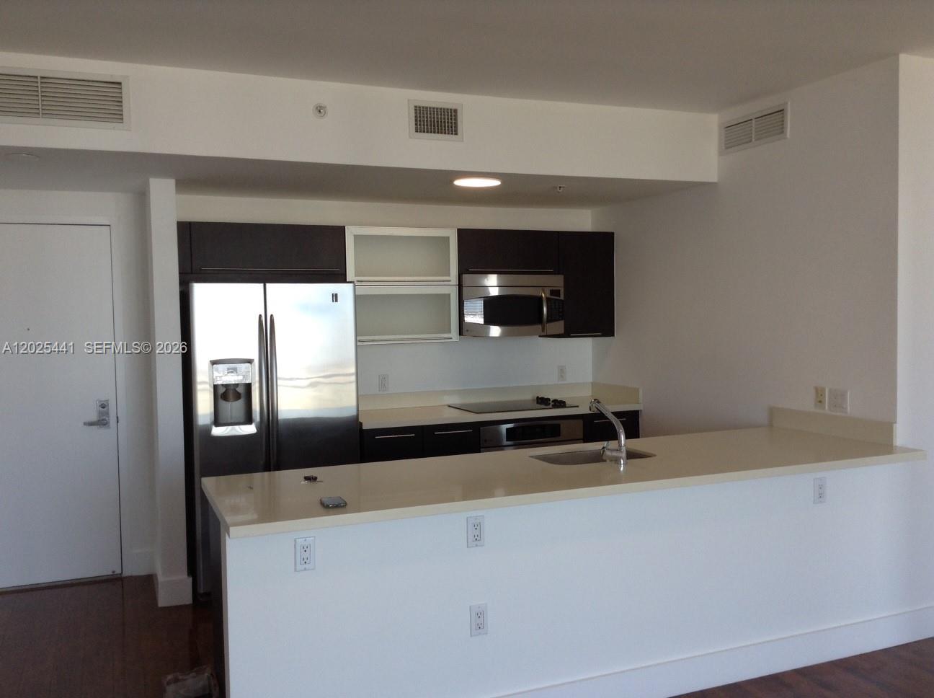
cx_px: 467
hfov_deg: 55.4
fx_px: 889
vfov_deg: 42.8
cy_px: 349
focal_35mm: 33
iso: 40
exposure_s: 1/60
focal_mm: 3.3
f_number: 2.4
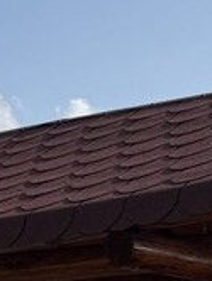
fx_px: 1205
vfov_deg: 12.4
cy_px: 472
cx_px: 331
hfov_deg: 9.7
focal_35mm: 148
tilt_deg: -4.4
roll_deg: -1.6
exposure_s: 1/3953
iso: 80
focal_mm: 6.76
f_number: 1.78
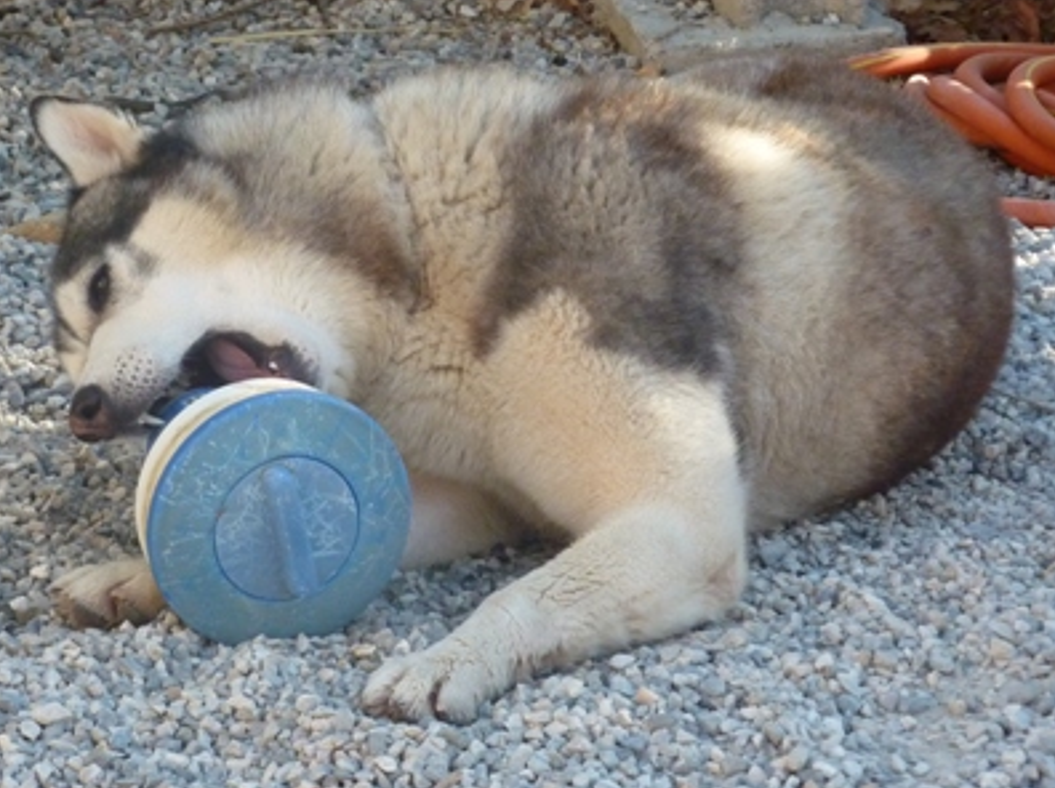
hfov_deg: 11.2
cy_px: 333
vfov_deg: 8.4
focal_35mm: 177
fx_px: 5388
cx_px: 358
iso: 400
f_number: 4.4
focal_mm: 21
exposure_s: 1/250
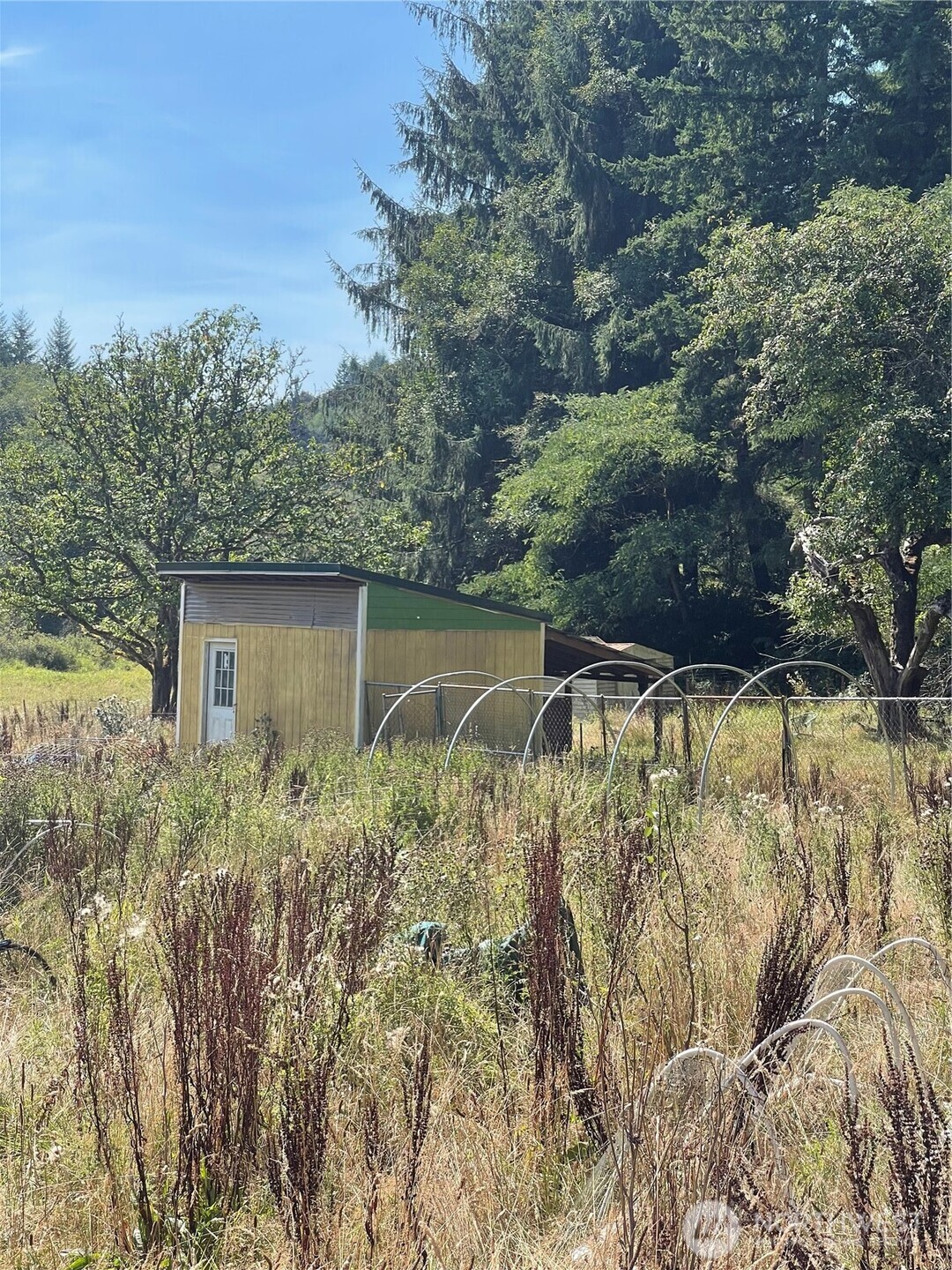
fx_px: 2347
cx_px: 476
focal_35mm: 64
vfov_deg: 30.3
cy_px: 635
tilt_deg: -0.4
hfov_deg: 22.9
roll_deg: -1.5
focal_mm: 7.5
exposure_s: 1/677
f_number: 2.2
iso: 20
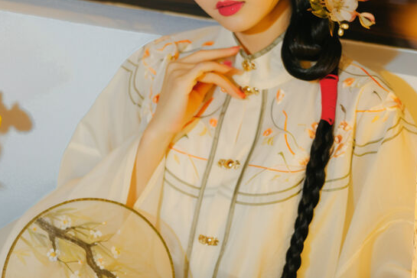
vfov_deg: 8.3
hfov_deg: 12.4
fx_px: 1912
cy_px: 96
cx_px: 230
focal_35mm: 165
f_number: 1.8
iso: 100
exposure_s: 1/125
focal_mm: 50
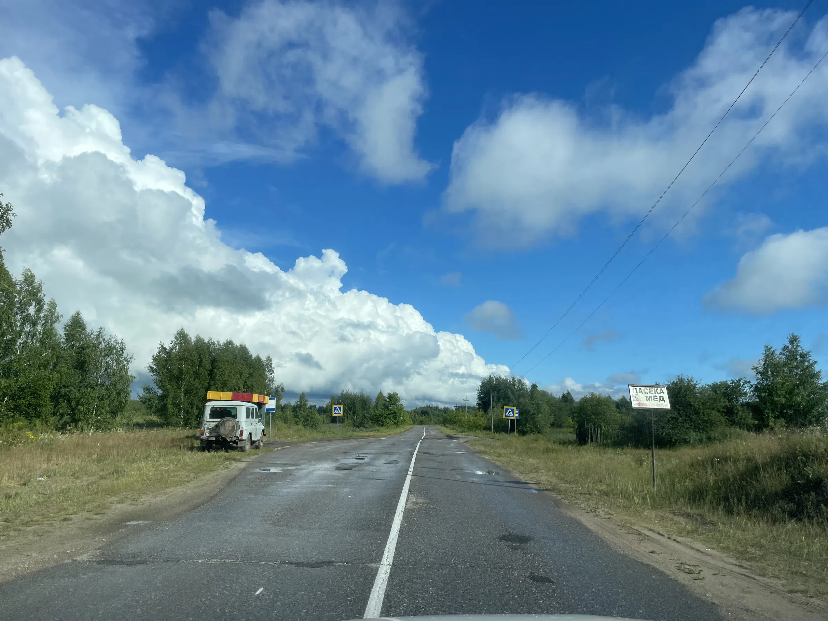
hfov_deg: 67.3
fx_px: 622
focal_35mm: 26
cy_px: 310
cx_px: 414
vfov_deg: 53.1
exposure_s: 1/5051
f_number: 1.6
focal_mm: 4.2
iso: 32
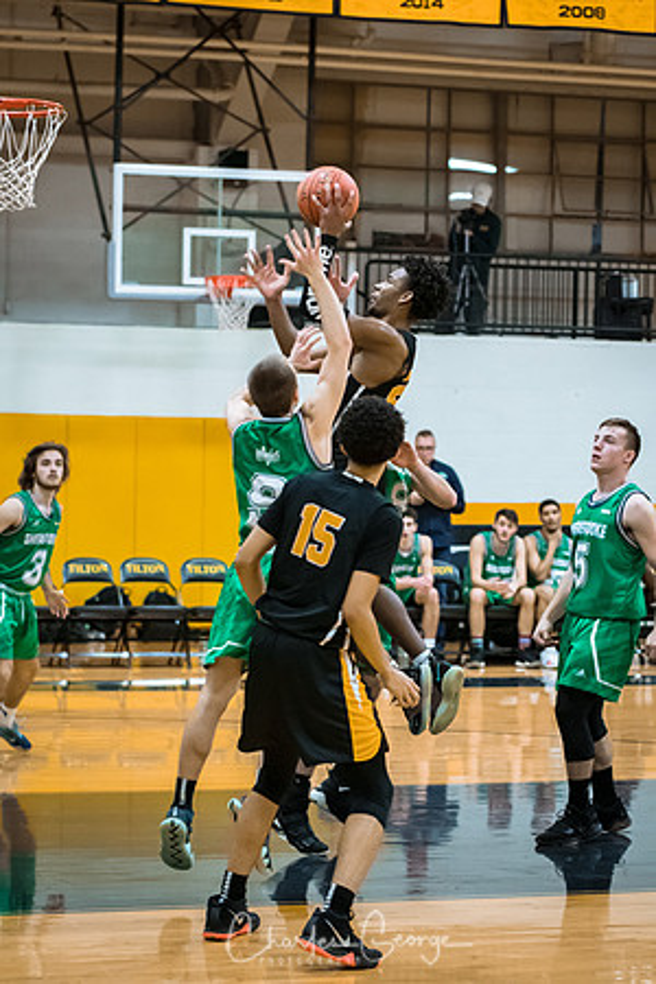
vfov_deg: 19.5
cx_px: 328
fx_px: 2870
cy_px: 492
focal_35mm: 105
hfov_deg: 13.0
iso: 3200
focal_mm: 70
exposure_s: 1/400
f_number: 2.8
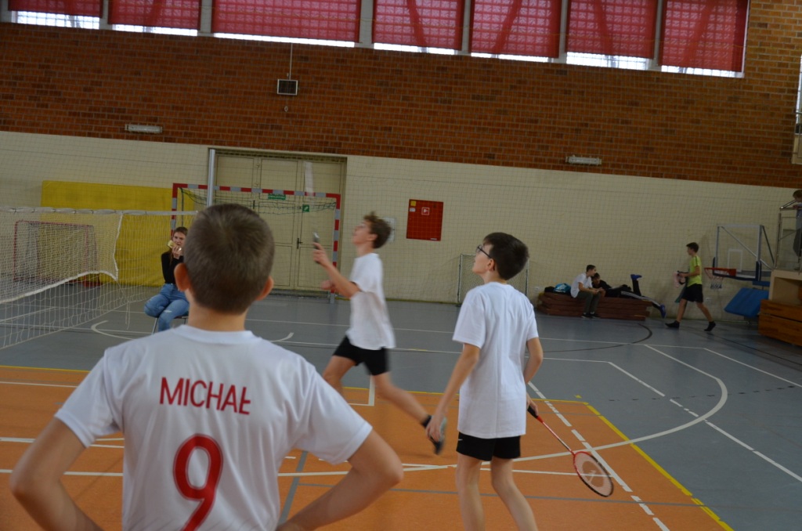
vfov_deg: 34.1
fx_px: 867
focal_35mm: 39
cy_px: 266
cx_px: 401
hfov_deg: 49.6
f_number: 4
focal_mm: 26
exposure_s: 1/60
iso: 800
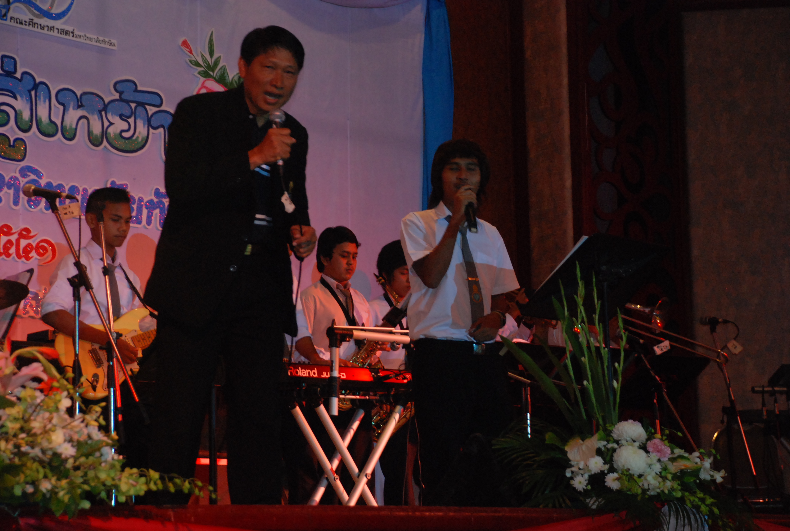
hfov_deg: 20.6
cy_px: 266
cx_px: 395
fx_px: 2177
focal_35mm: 99
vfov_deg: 13.9
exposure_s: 1/60
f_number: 5.3
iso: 1000
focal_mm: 66
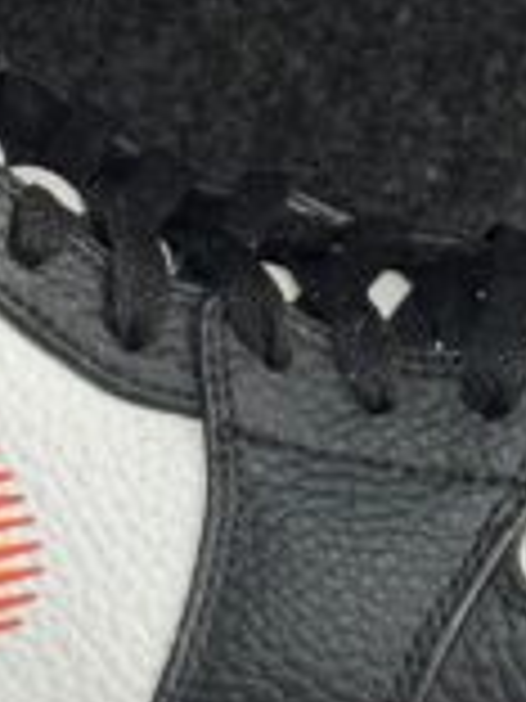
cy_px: -205
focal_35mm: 246
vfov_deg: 8.0
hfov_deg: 6.0
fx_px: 4984
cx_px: 121
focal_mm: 6.86
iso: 100
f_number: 1.78
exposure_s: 1/50
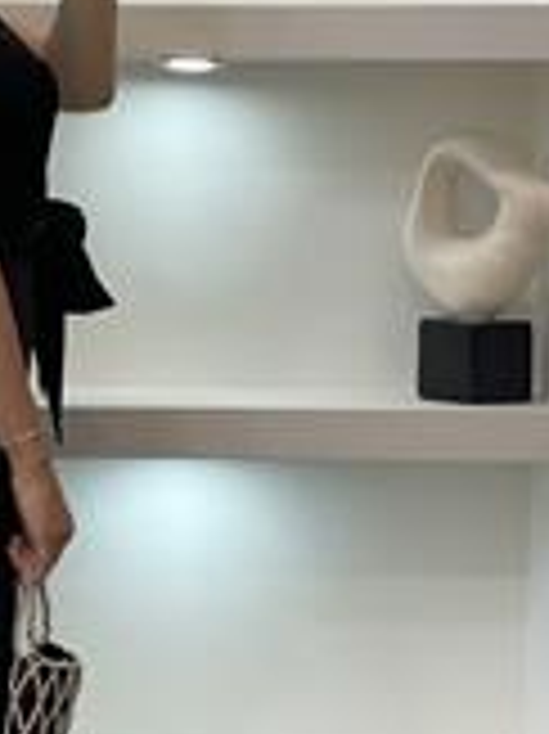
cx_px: -104
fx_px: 2795
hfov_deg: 11.0
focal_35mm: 132
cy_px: 471
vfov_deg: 14.9
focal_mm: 6
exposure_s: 1/100
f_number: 2
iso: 80
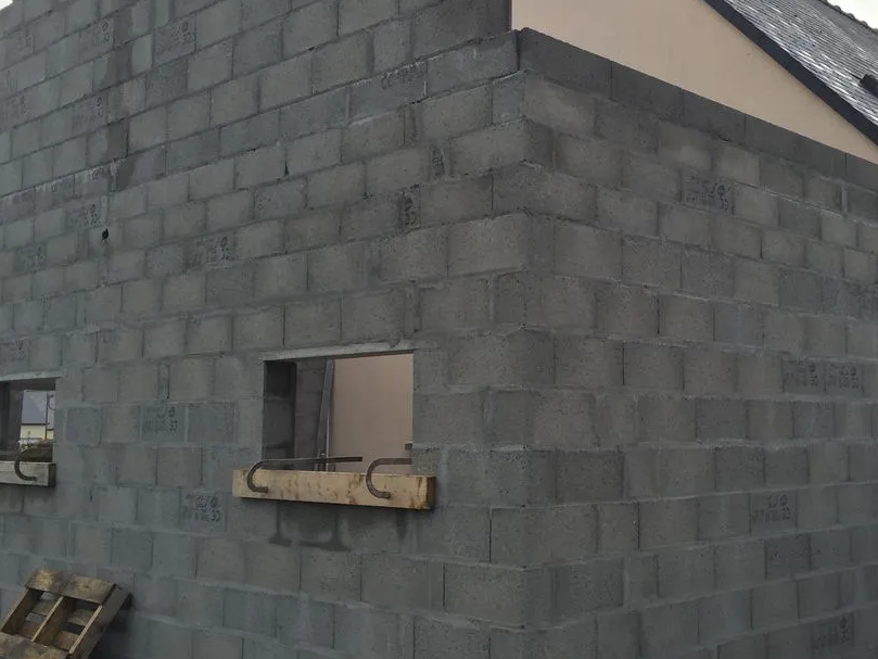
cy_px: 325
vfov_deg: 33.6
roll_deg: -1.4
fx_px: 1091
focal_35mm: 43
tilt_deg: +5.7
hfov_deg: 43.4
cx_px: 562
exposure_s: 1/501
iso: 32
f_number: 2.2
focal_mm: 4.15
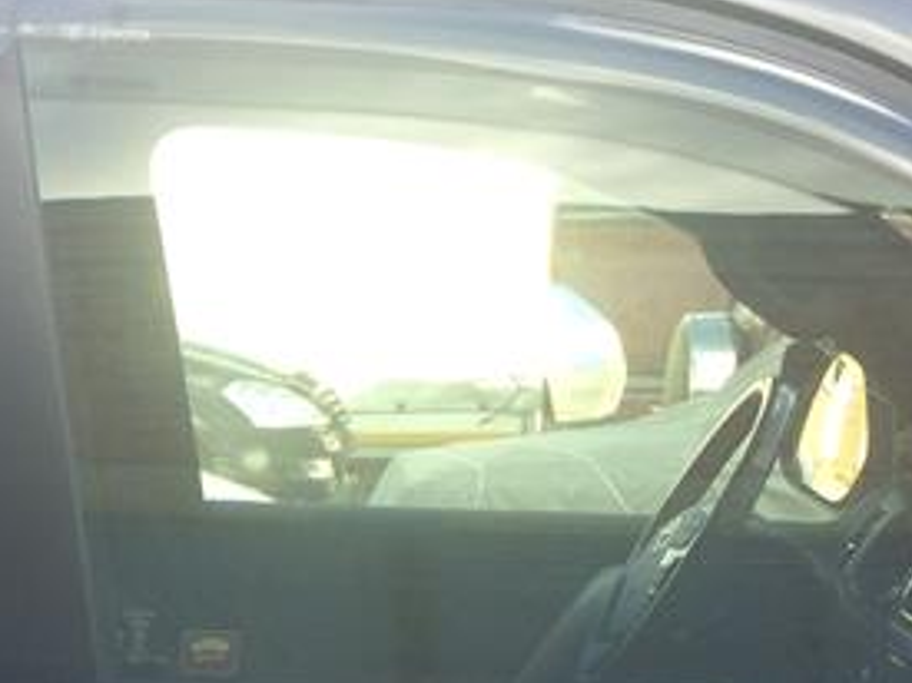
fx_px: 2844
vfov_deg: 12.7
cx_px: -143
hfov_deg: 17.5
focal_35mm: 108
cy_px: 1147
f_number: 2.2
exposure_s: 1/120
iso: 32
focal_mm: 4.15
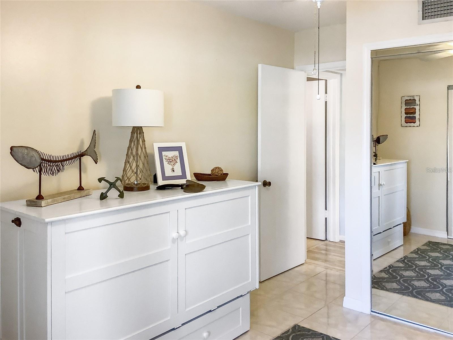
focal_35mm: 31
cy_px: 170
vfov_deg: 45.4
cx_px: 226
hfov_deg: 58.4
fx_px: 406
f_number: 2.4
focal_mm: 3.3
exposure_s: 1/60
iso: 160
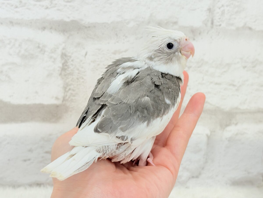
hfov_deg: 36.8
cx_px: 132
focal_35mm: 52
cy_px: 99
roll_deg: -2.2
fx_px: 395
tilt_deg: -7.9
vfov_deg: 28.0
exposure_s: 1/50
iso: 40
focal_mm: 5.96
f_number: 1.6
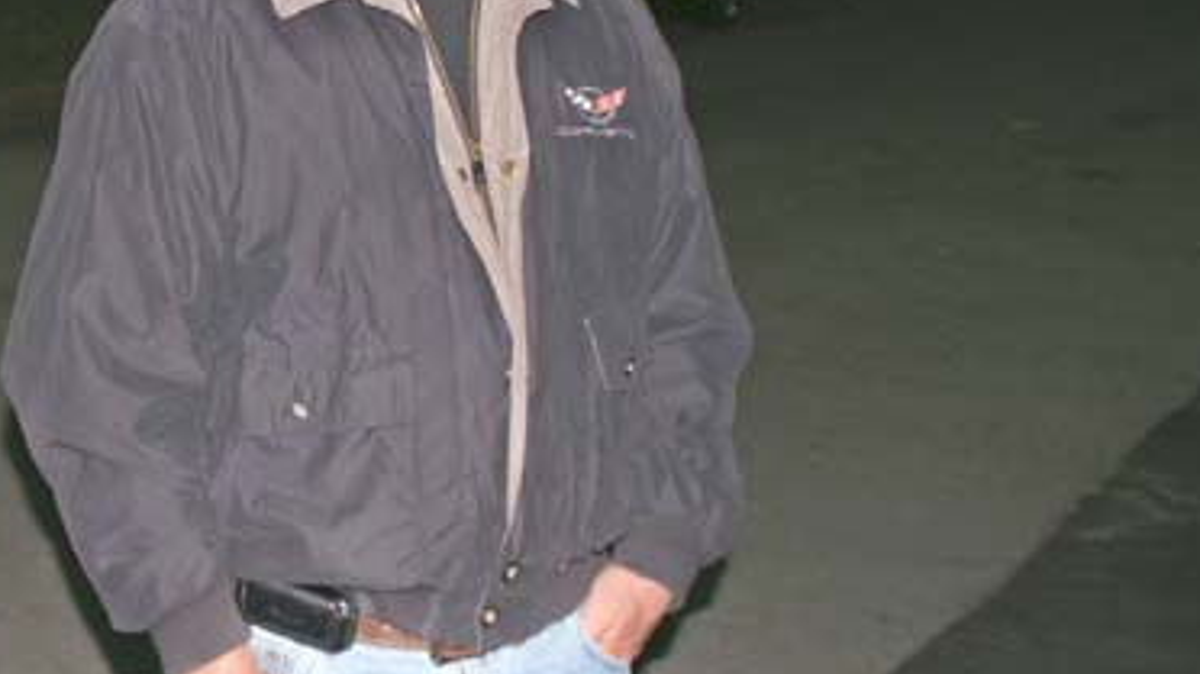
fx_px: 2577
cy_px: 119
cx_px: 61
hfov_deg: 25.2
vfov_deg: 14.8
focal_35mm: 81
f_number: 4
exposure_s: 1/60
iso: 400
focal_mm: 24
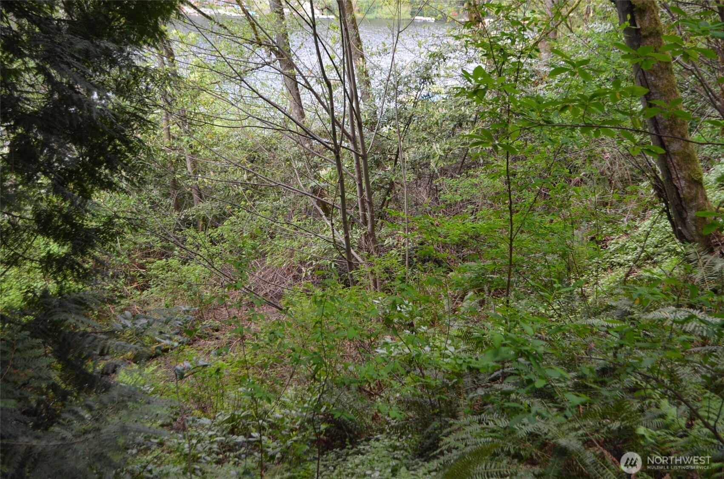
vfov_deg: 27.9
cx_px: 362
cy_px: 240
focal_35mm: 48
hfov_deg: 41.2
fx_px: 963
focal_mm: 32
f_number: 5.6
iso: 400
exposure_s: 1/125
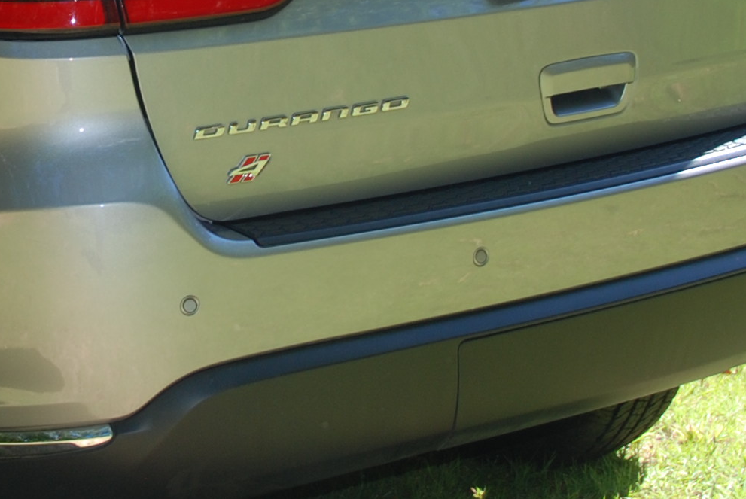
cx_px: 129
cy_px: 44
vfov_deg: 10.6
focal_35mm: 129
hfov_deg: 15.7
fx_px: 2676
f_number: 4
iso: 100
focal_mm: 22
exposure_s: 1/200
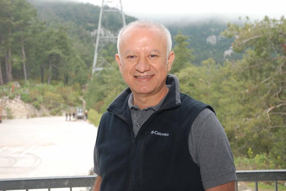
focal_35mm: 46
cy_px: 96
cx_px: 143
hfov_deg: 42.3
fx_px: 370
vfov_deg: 29.0
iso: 200
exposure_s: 1/60
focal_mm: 31
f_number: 4
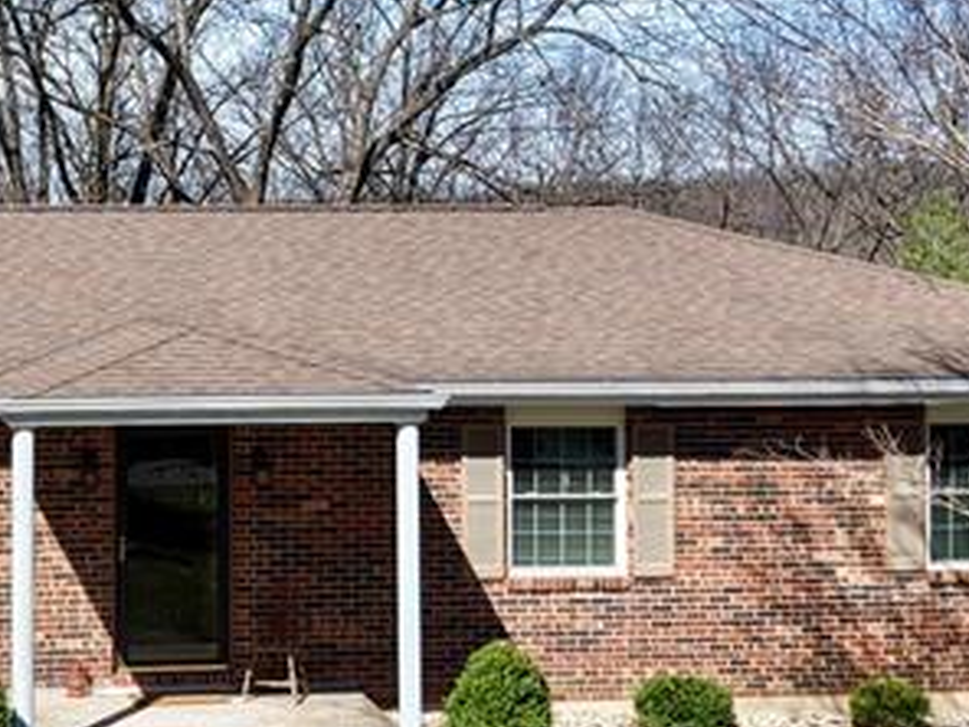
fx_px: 2323
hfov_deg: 23.1
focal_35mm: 83
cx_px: 154
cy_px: 269
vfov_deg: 17.7
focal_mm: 8.67
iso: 100
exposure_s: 1/2500
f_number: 1.8
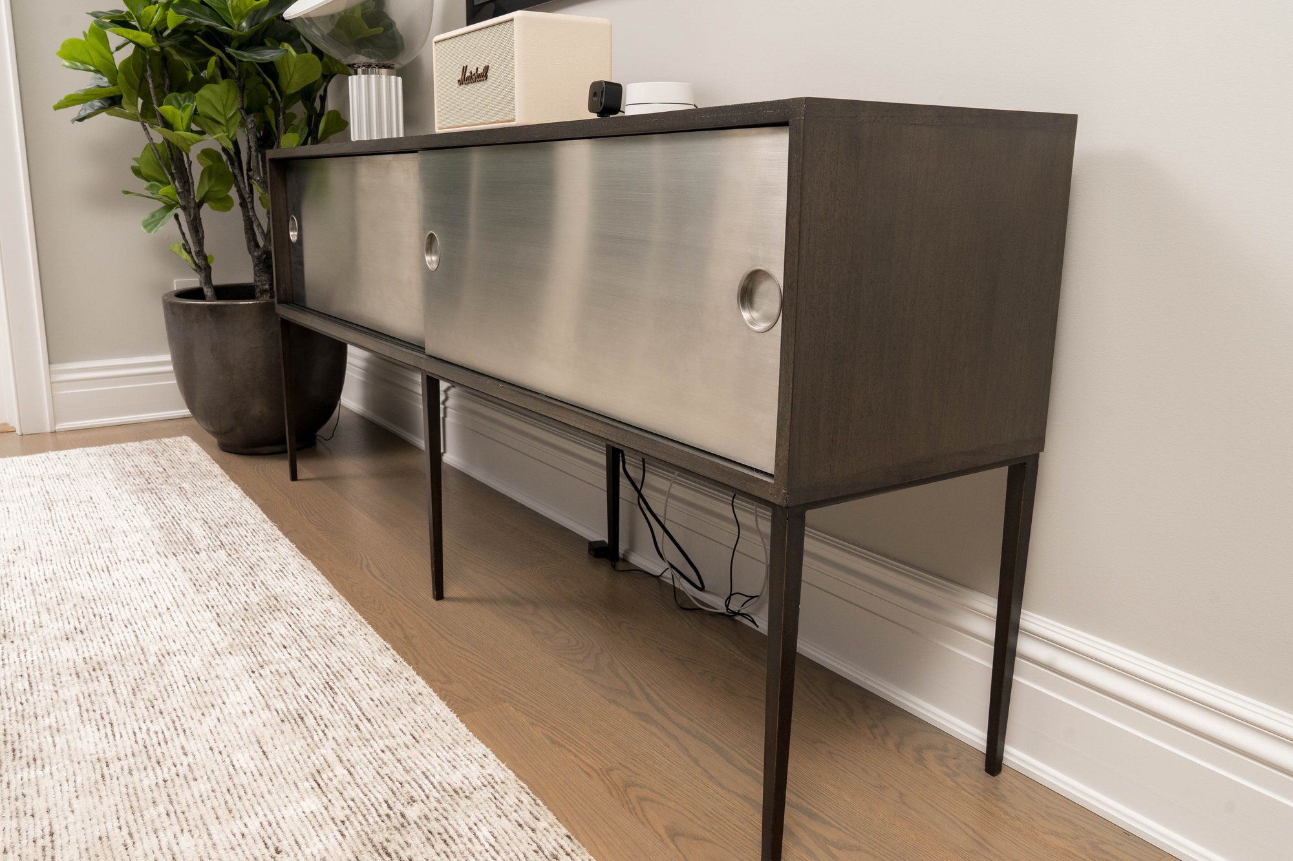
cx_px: 588
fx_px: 999
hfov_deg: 65.7
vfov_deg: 46.7
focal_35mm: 28
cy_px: 424
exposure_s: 1/80
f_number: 10
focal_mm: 24
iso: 800
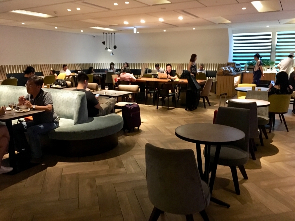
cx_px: 148
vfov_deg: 48.2
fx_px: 247
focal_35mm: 29
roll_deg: -0.3
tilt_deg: -11.4
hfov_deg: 61.7
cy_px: 110
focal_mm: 4.15
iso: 320
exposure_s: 1/15
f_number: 2.2
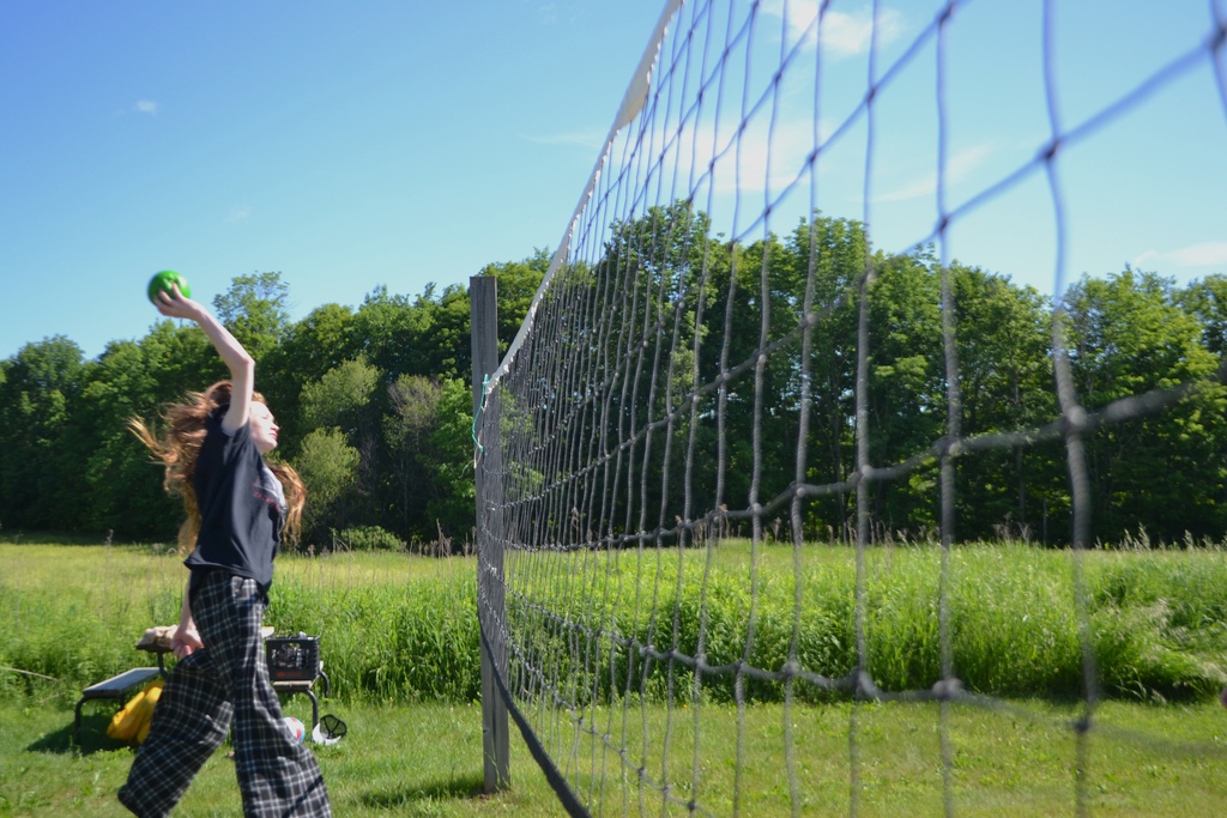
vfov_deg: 31.9
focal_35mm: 42
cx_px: 614
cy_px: 409
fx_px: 1432
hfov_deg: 46.4
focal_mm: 28
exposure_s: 1/1000
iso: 400
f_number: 4.5
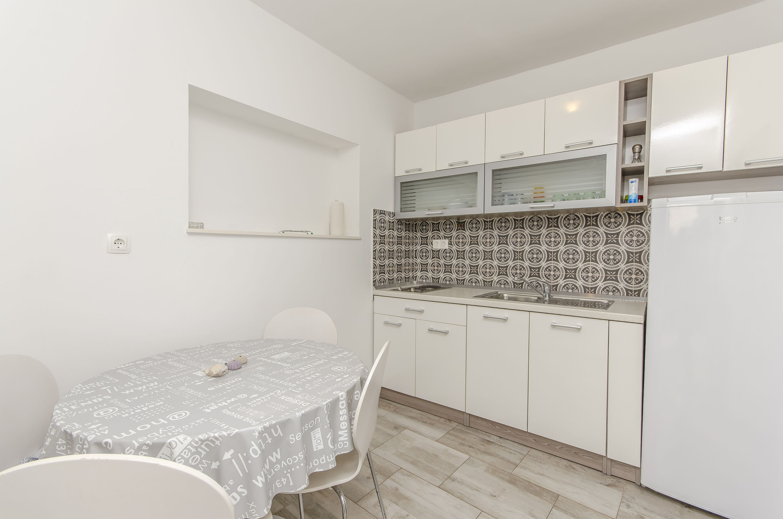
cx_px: 392
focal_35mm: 15
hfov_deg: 100.5
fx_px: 326
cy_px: 260
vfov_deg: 77.1
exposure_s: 1/100
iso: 100
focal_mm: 10
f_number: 9
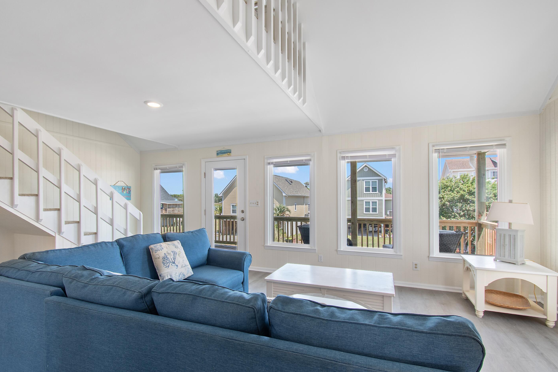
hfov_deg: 96.7
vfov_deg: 73.7
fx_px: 248
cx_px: 274
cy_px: 197
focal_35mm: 16
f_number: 4.5
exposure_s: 1/40
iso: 100
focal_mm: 10
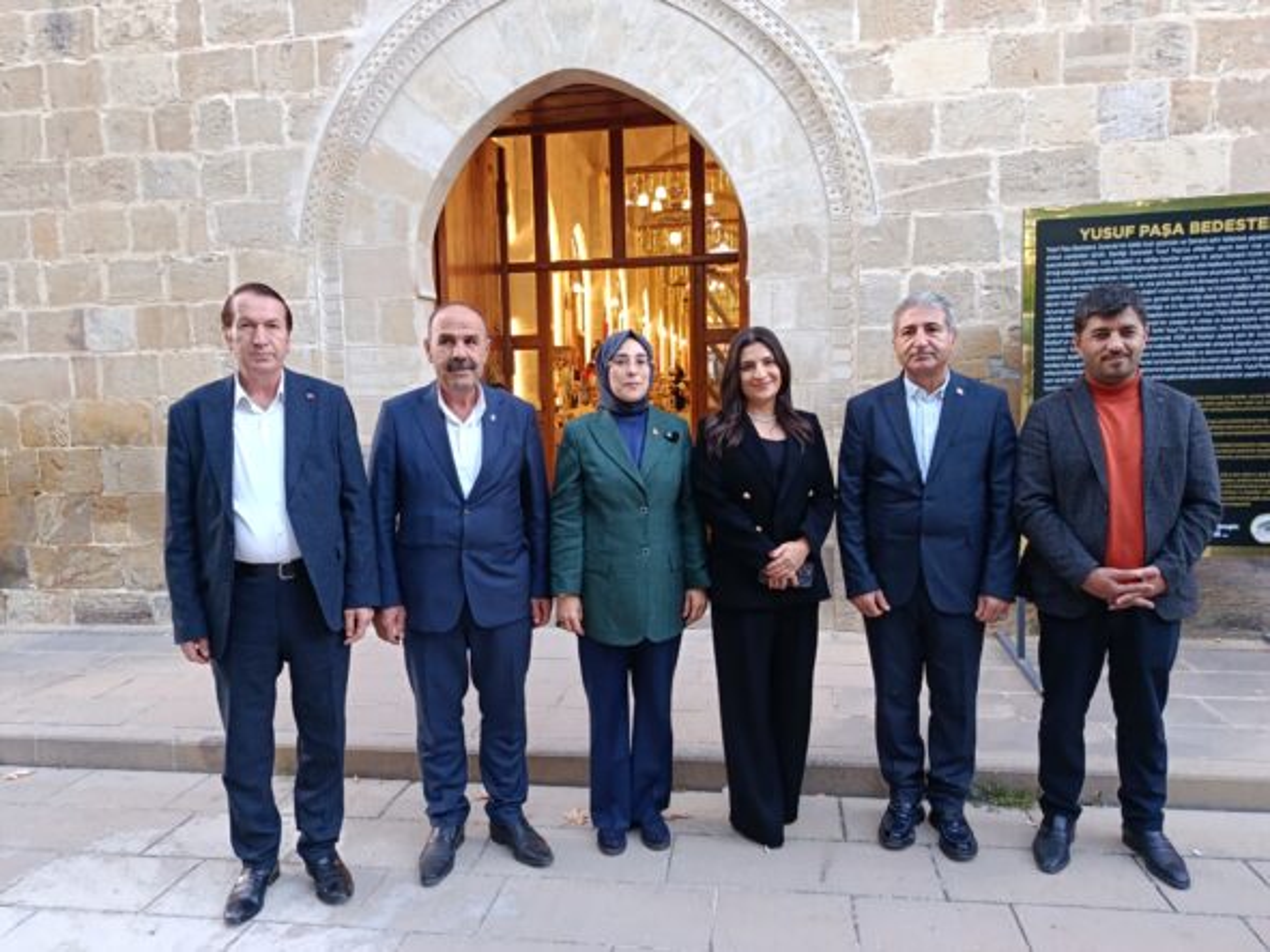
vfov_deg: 56.8
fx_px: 880
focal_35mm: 24
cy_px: 476
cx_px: 635
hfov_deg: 71.6
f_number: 1.7
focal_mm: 5.24
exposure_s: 1/50
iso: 754
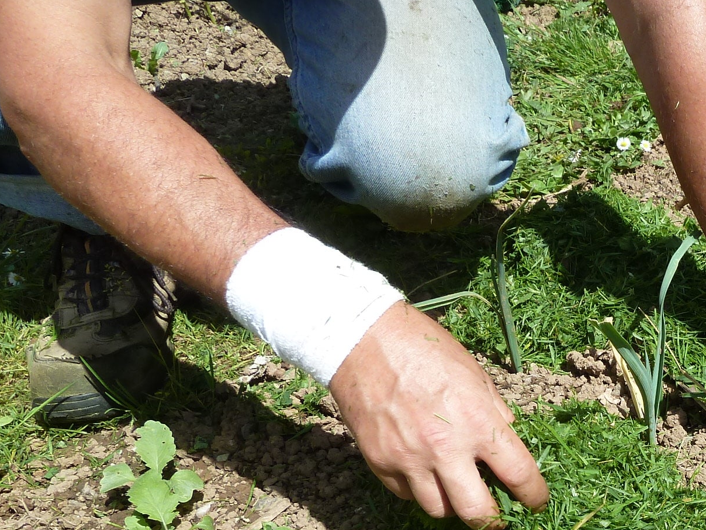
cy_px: 551
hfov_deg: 33.0
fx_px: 1081
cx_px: 718
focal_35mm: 53
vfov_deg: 25.9
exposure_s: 1/400
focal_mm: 4.1
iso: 80
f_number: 4
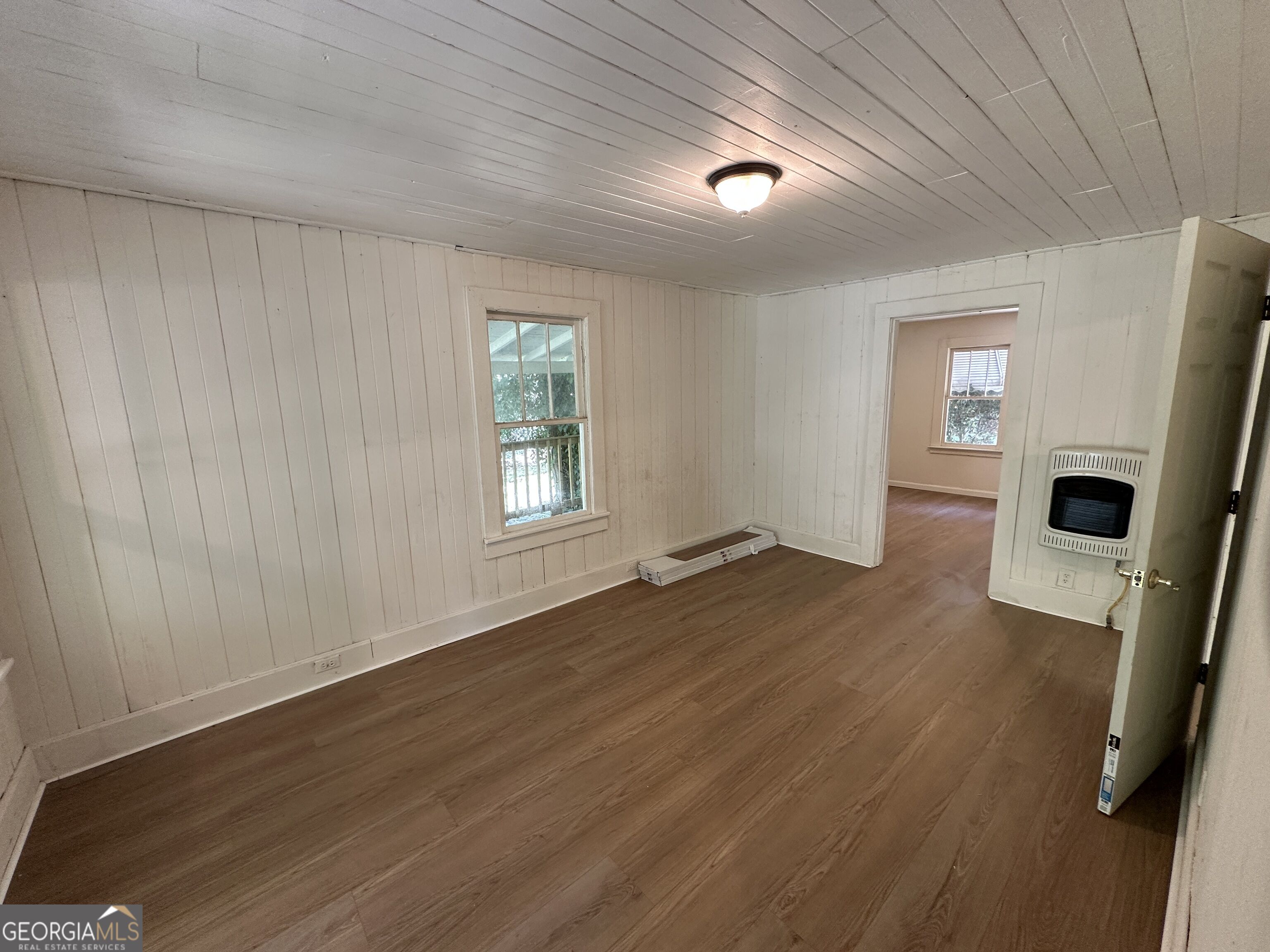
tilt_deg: -9.5
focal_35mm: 14
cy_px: 476
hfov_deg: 102.1
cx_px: 635
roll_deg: +0.9
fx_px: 514
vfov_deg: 85.7
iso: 200
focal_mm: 2.22
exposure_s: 1/60
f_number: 2.2
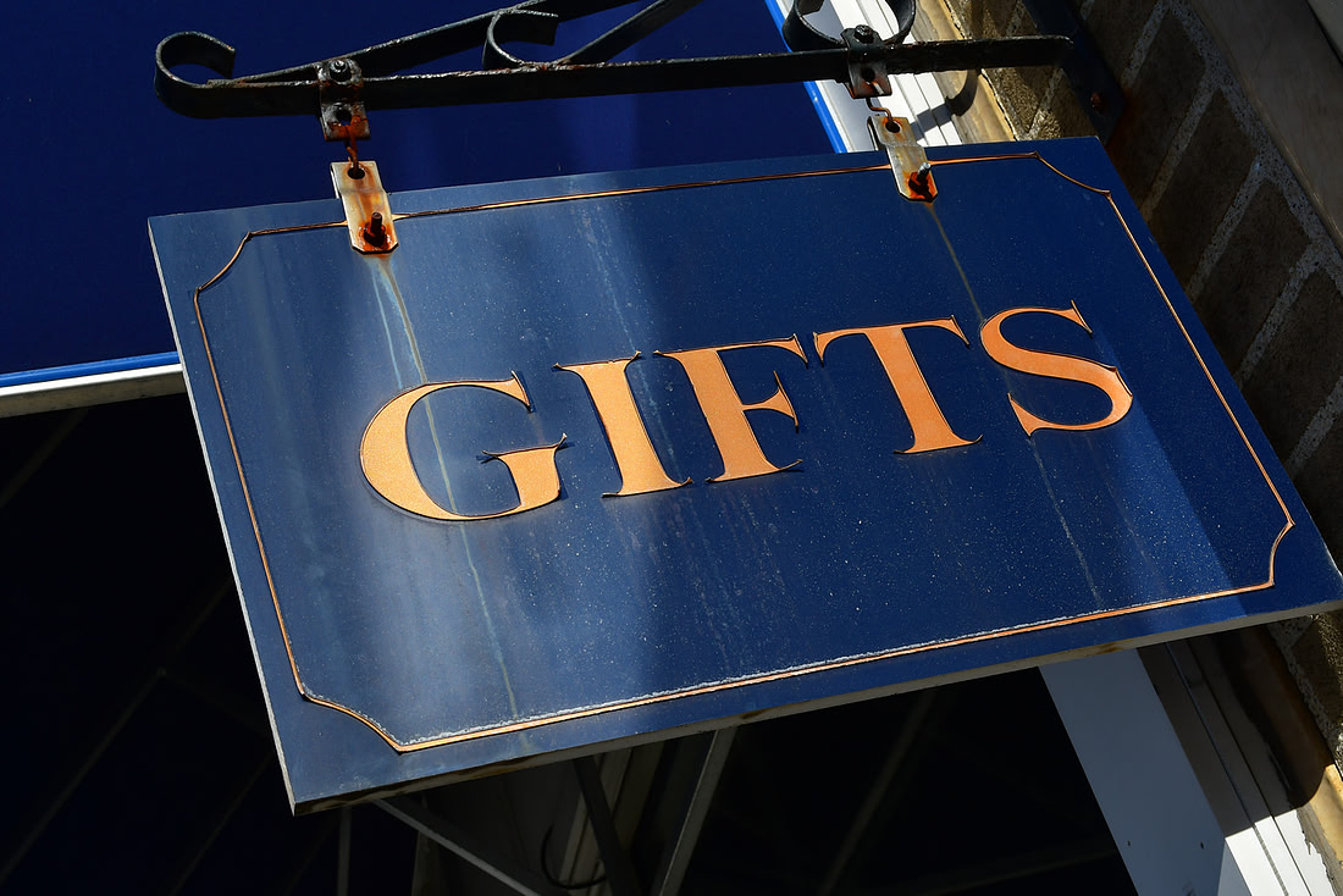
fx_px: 1940
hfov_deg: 38.2
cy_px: 448
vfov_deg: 26.0
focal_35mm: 52
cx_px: 672
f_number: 11
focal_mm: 35
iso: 200
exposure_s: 1/400
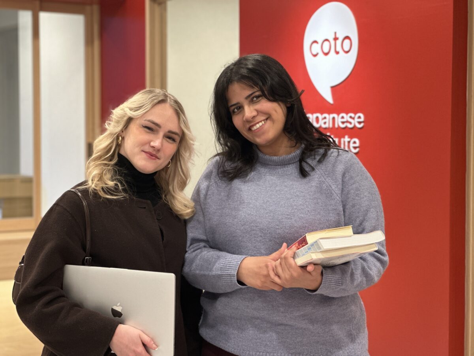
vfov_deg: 19.1
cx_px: 237
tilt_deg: -1.5
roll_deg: -0.4
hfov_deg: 25.3
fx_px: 1054
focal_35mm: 77
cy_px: 178
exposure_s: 1/50
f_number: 2.8
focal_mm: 9
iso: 160
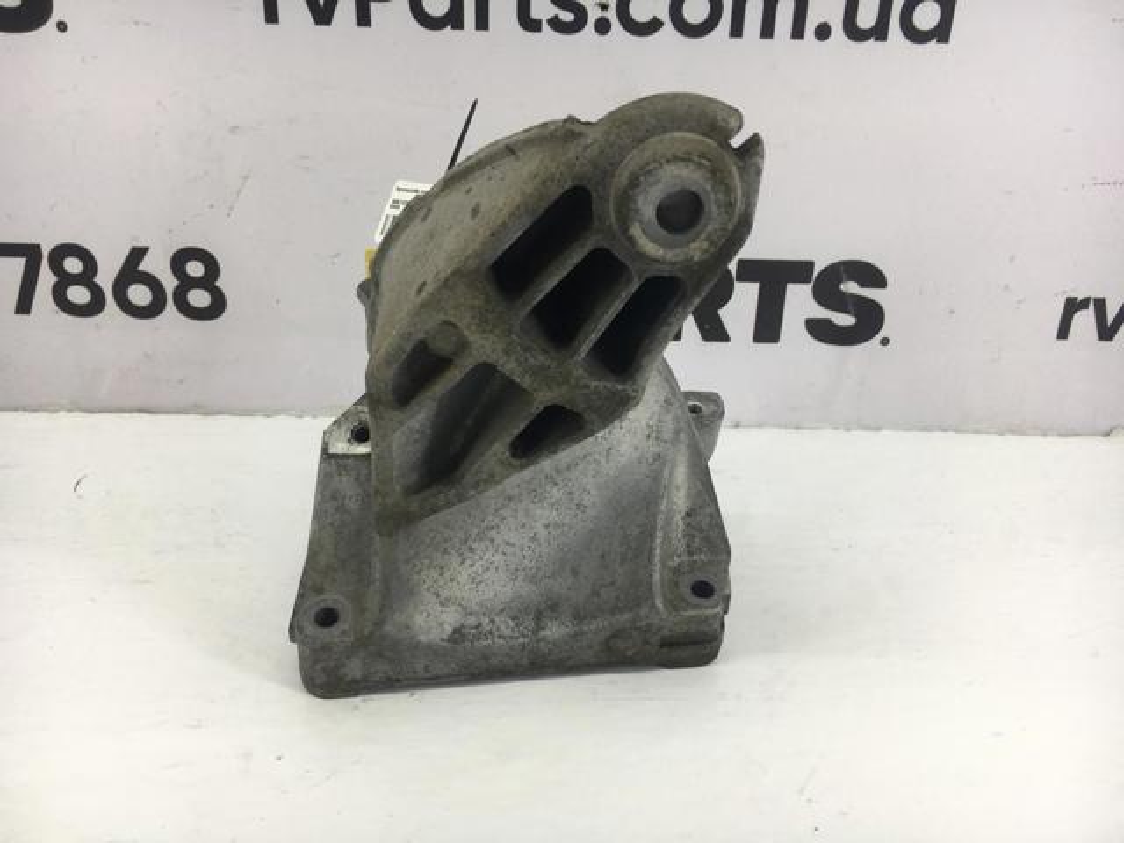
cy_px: 422
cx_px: 562
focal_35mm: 29
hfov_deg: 61.7
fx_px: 942
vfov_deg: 48.2
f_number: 2.2
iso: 25
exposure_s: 1/50
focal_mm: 4.15
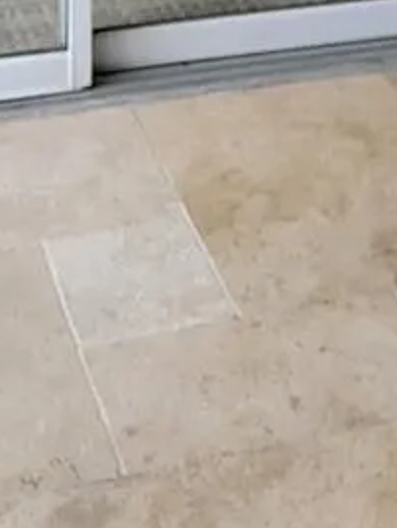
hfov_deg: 13.8
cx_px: 71
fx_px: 1635
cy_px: -605
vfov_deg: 14.4
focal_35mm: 107
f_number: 1.8
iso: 16
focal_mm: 6.7
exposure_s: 1/121
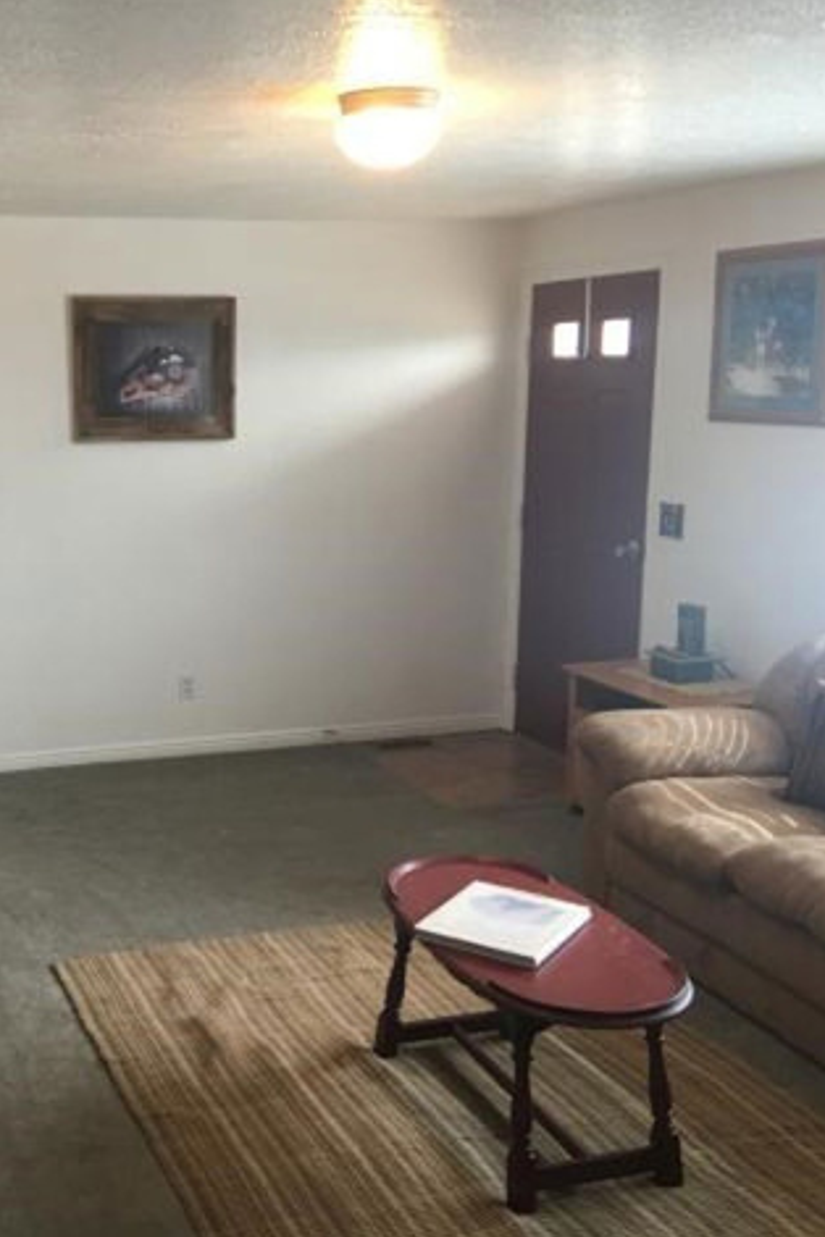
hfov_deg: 31.8
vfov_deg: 47.4
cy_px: 620
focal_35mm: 41
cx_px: 163
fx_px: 1409
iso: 32
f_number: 2.2
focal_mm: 4.15
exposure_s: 1/15
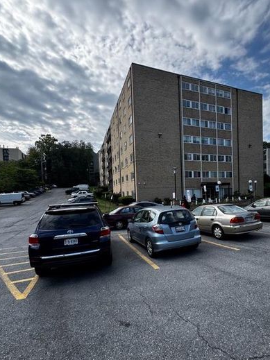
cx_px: 159
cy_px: 197
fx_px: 187
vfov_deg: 87.5
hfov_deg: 71.0
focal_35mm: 18
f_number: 2.2
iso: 40
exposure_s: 1/681
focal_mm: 2.22
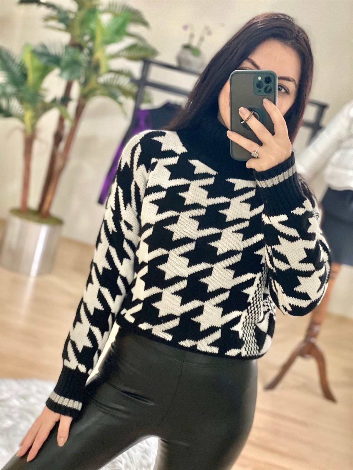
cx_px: 176
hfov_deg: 28.0
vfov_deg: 36.8
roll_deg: -15.6
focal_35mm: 52
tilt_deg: -13.0
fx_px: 707
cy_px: 235
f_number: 2
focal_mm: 6
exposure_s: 1/24
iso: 500
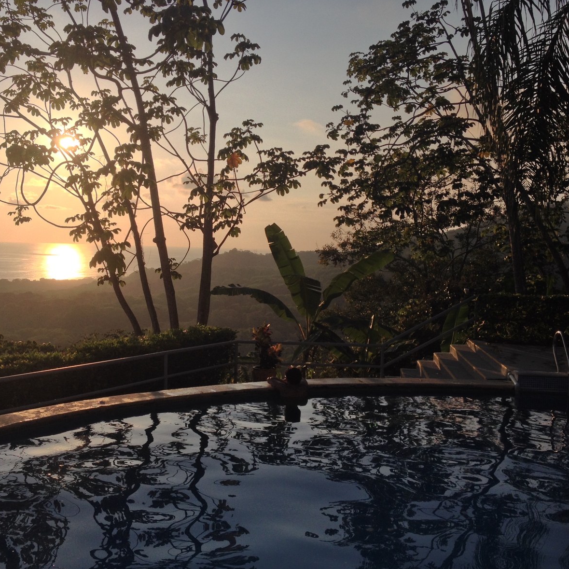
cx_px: 226
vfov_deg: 40.0
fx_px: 781
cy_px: 283
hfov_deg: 39.8
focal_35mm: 42
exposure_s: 1/3247
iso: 50
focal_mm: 4.28
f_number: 2.4
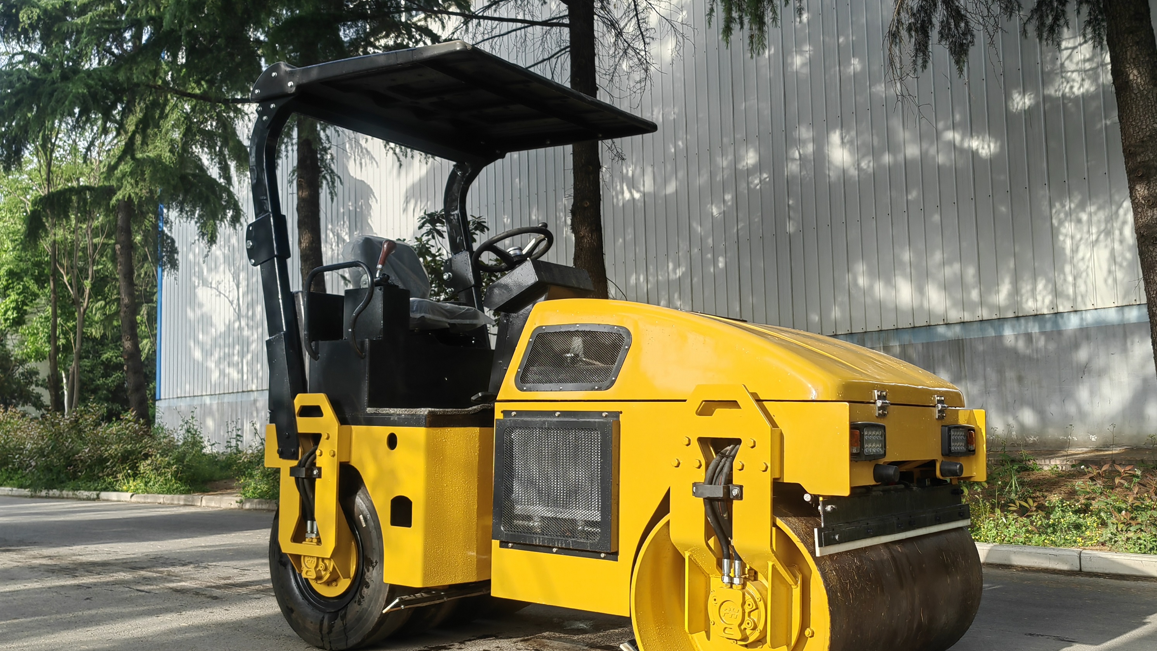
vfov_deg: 34.6
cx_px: 582
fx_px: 1043
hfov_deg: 58.0
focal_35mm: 34
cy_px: 346
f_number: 1.8
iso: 50
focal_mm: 5.54
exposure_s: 1/912
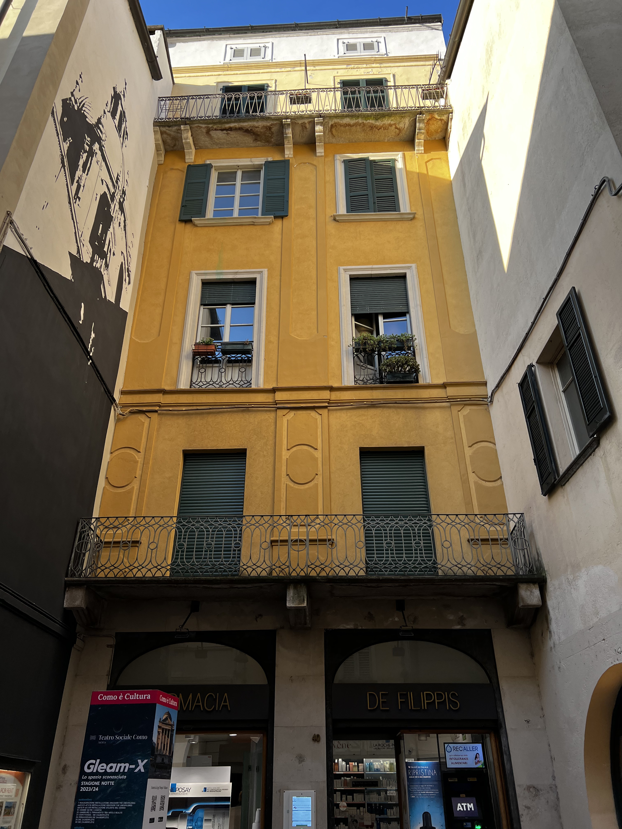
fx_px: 623
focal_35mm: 26
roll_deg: +0.4
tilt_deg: +31.7
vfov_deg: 67.3
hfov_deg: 53.1
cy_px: 414
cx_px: 311
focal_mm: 5.7
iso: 50
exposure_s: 1/441
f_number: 1.5
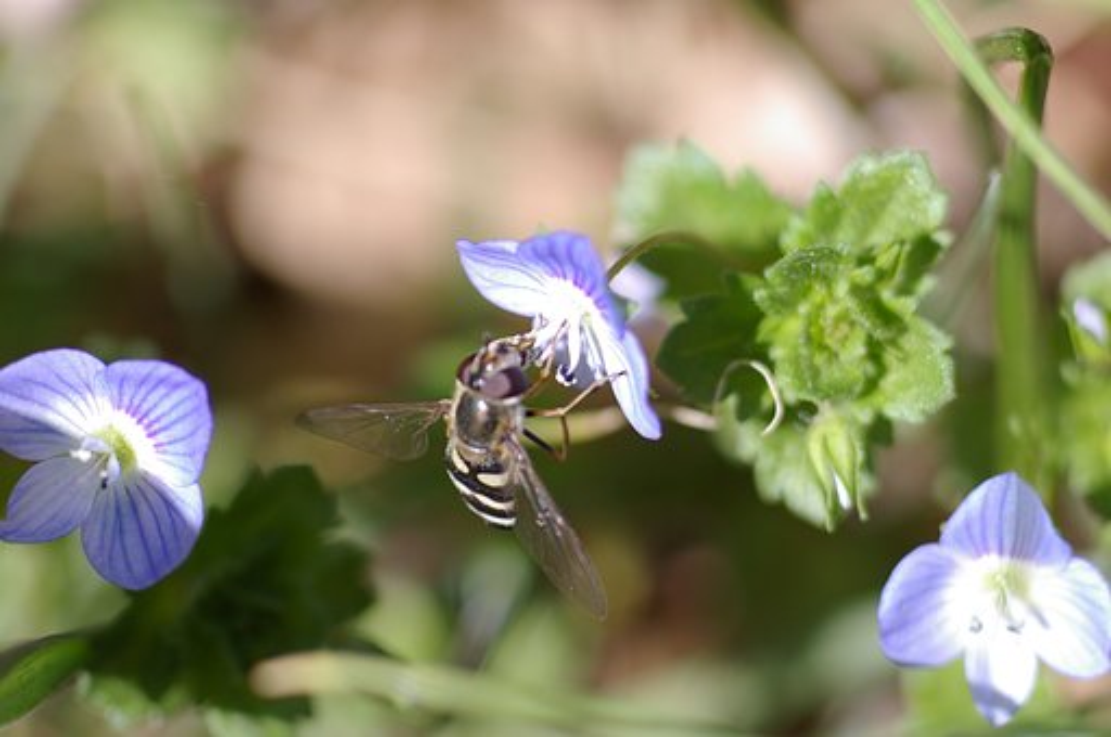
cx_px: 556
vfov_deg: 9.1
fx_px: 4623
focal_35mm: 150
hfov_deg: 13.7
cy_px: 368
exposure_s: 1/350
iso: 200
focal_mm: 100
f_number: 3.5
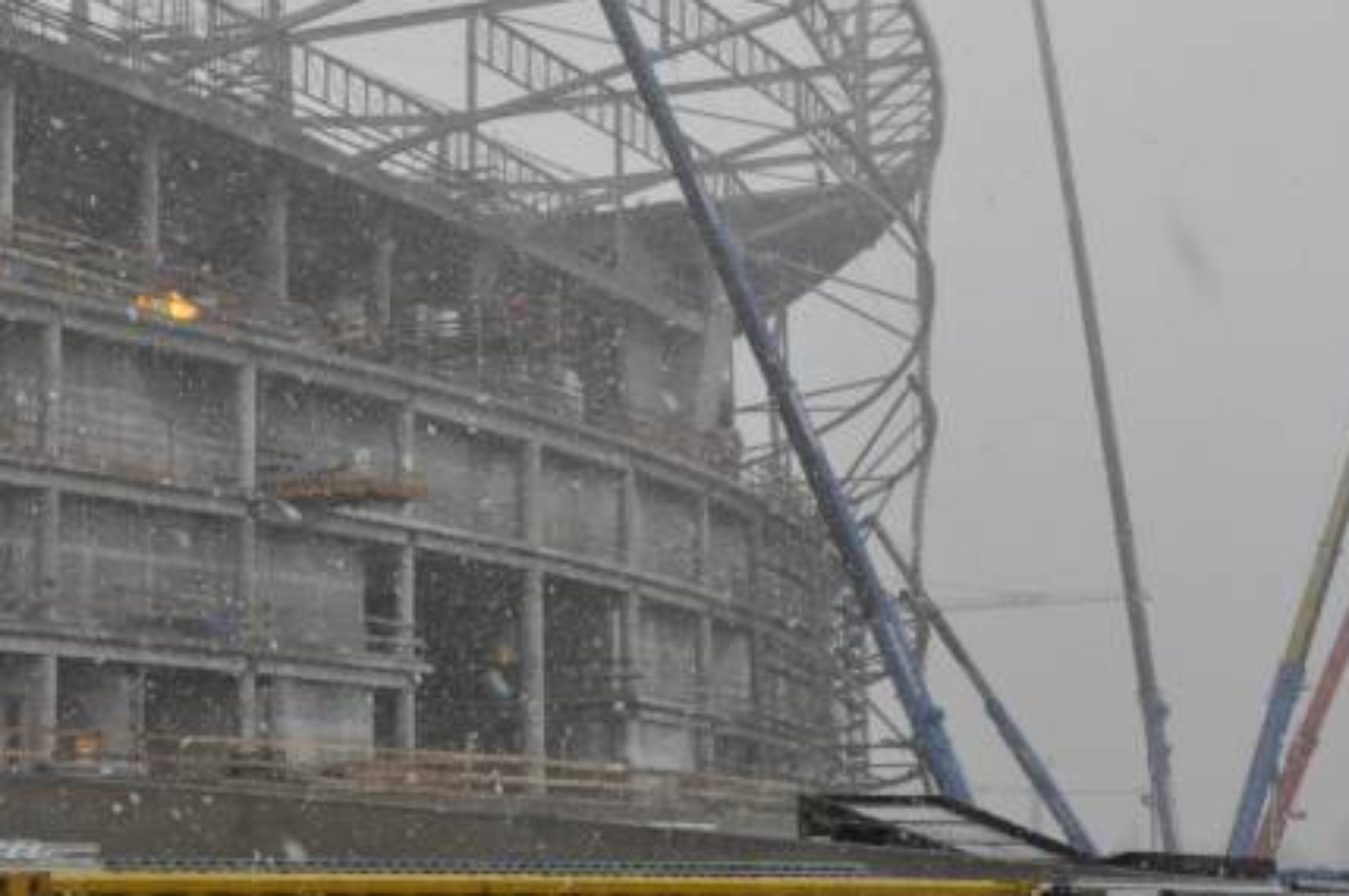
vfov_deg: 13.9
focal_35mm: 98
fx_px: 3666
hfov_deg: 20.8
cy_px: 225
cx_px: 478
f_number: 16
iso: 2500
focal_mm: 35
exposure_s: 1/250
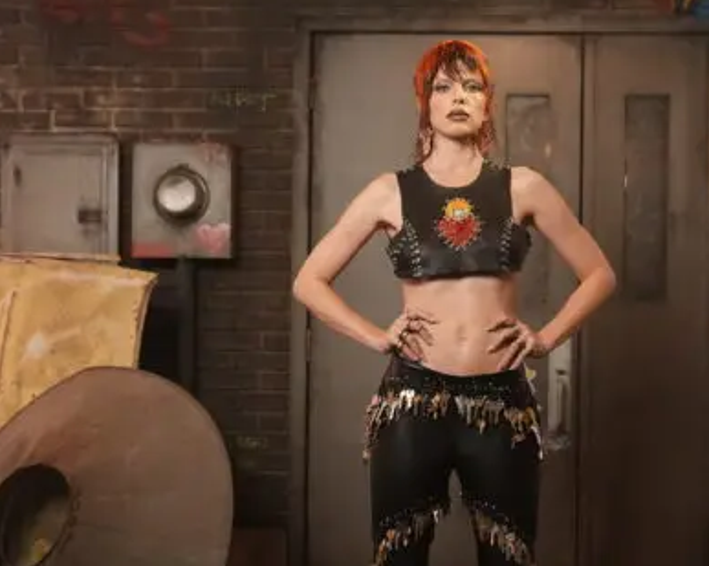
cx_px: 409
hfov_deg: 27.5
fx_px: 1447
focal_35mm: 69
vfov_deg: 22.1
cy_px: 364
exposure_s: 1/400
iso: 4000
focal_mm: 37
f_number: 2.8
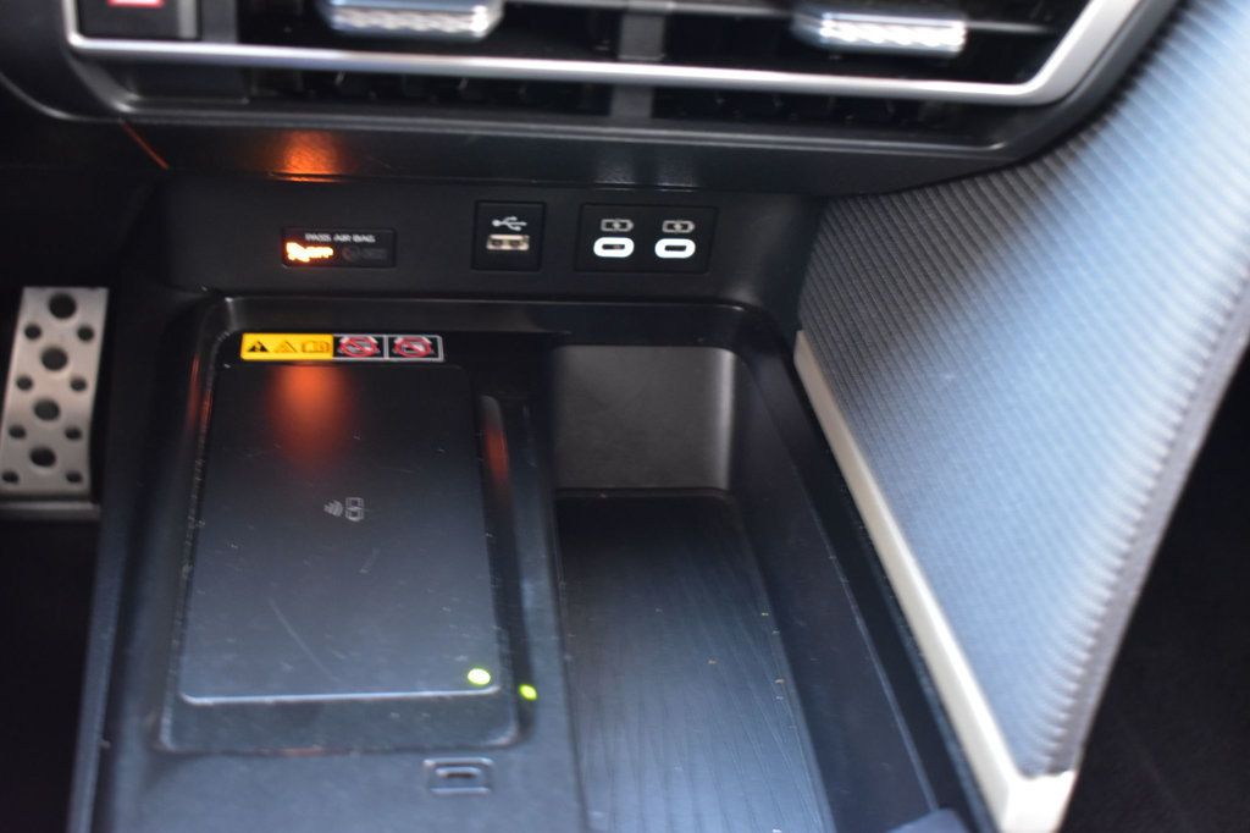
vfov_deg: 30.8
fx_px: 1510
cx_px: 625
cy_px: 416
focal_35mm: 44
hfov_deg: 45.0
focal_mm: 29
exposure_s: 1/2
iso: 1600
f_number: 4.2
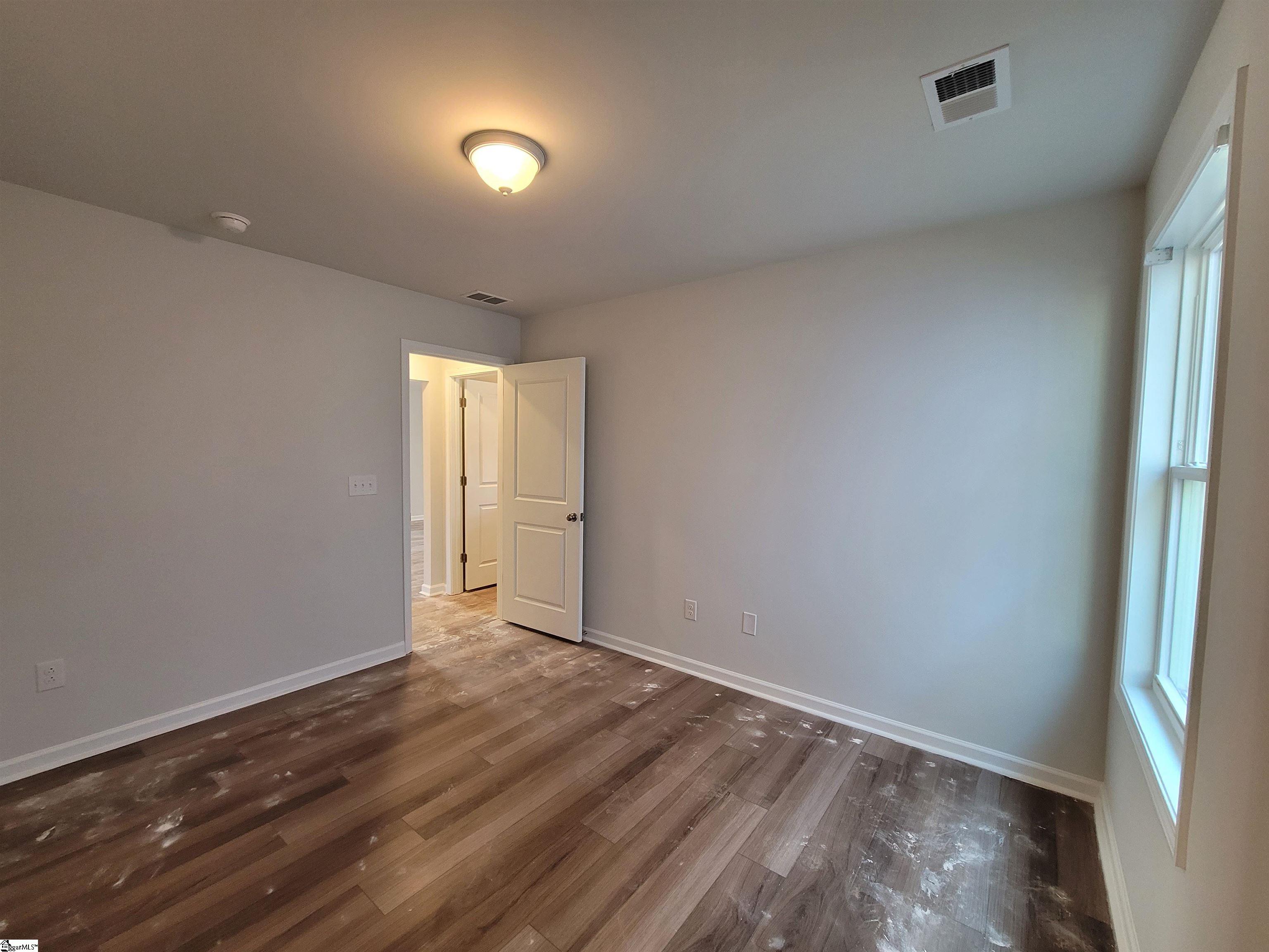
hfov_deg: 106.2
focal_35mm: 13
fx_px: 477
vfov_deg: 89.9
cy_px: 476
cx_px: 634
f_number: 2.2
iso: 320
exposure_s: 1/60
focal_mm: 2.2
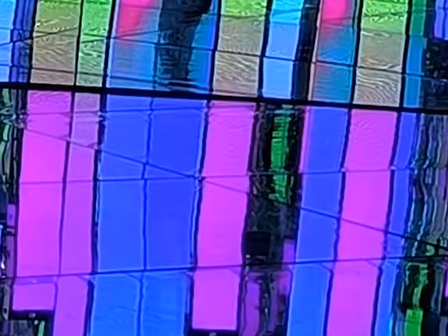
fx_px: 2756
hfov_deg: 8.1
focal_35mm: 213
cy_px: 126
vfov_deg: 7.0
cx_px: -841
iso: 250
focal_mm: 6.14
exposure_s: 1/100
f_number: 1.65
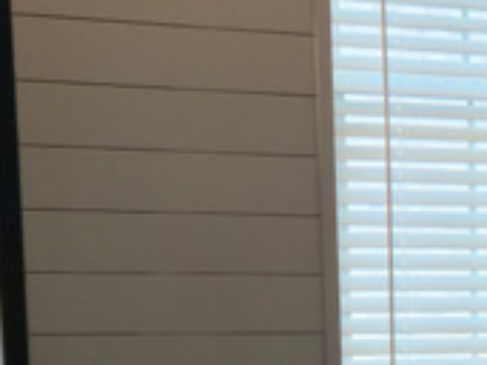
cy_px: 493
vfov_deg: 10.5
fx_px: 1940
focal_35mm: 138
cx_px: 1151
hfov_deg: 11.8
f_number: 1.8
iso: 40
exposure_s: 1/60
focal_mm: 5.4
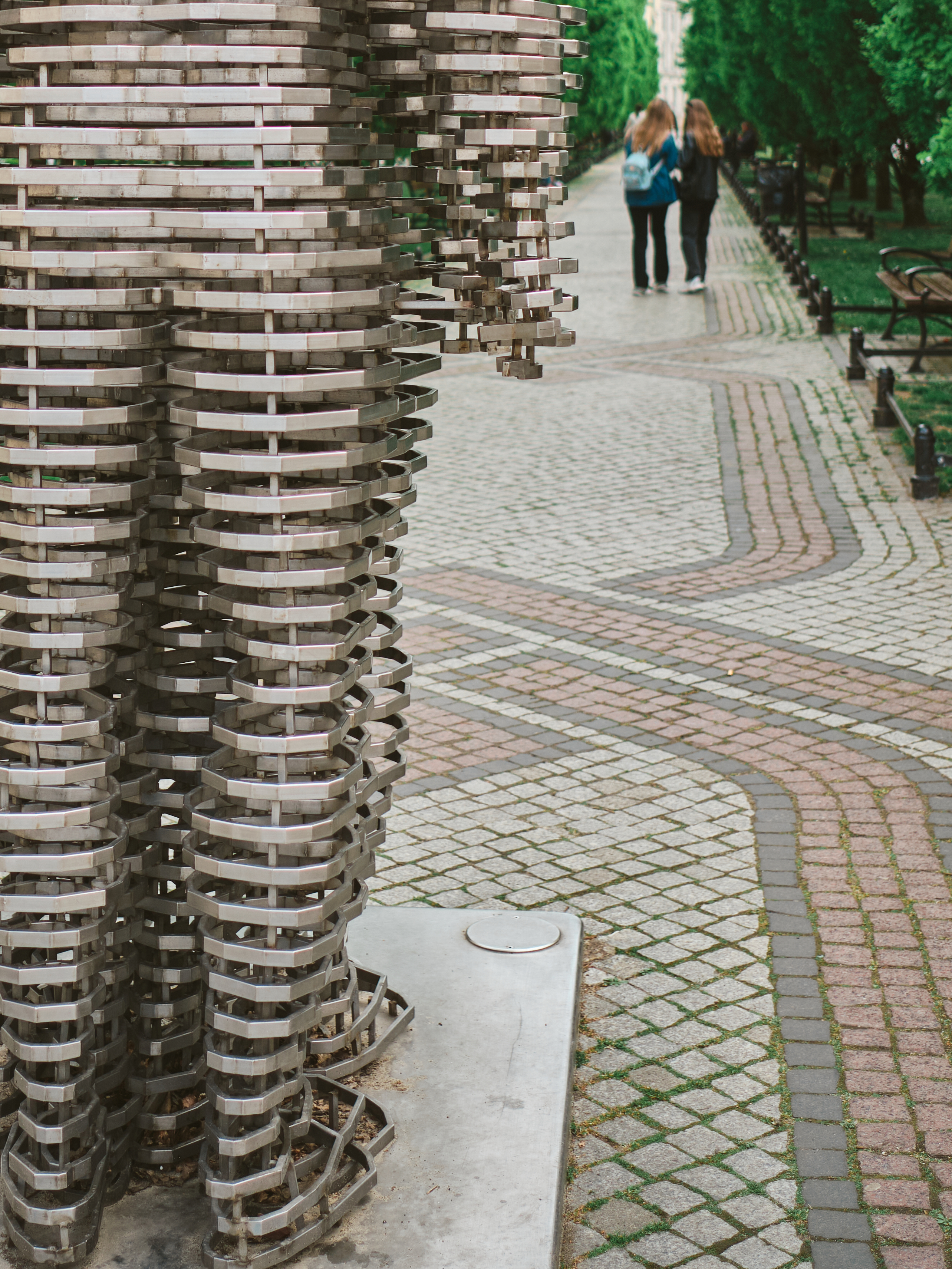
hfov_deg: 24.8
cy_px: 234
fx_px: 2163
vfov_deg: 31.7
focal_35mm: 59
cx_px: 375
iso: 200
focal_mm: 23
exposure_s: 1/800
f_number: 2
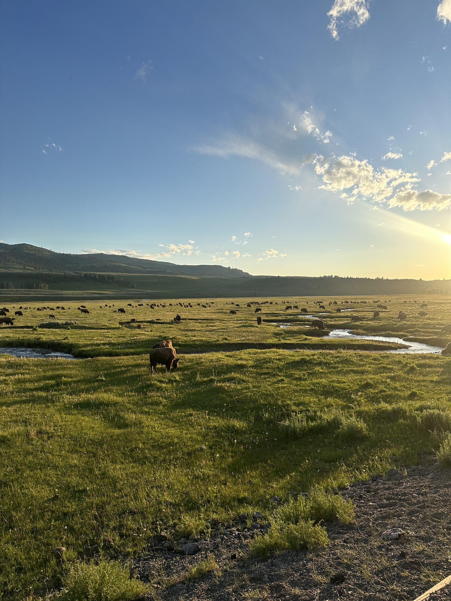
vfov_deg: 71.6
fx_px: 417
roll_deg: +0.2
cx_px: 226
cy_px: 300
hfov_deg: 56.8
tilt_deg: -0.1
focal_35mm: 24
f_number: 1.78
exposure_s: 1/2967
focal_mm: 6.86
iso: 80
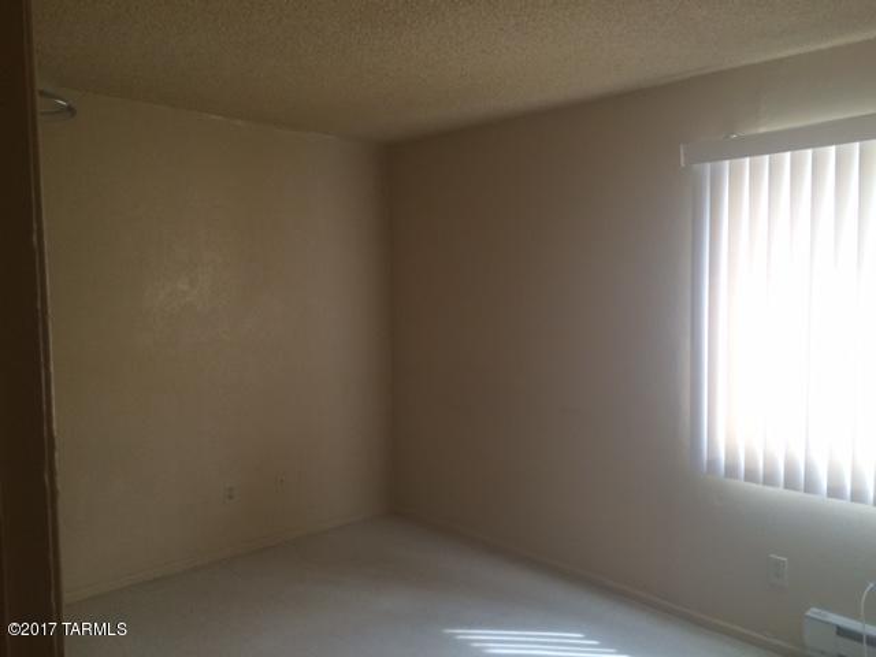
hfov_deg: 61.7
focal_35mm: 29
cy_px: 328
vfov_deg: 48.2
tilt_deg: -4.5
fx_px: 734
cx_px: 438
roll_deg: +1.1
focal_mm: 4.15
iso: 40
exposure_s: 1/30
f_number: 2.2
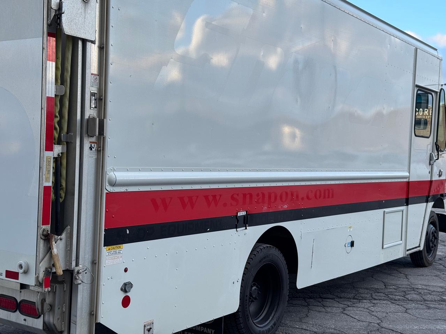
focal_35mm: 48
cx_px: 223
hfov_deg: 39.7
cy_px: 167
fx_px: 618
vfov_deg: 30.3
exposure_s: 1/783
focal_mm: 6.76
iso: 64
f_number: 1.78
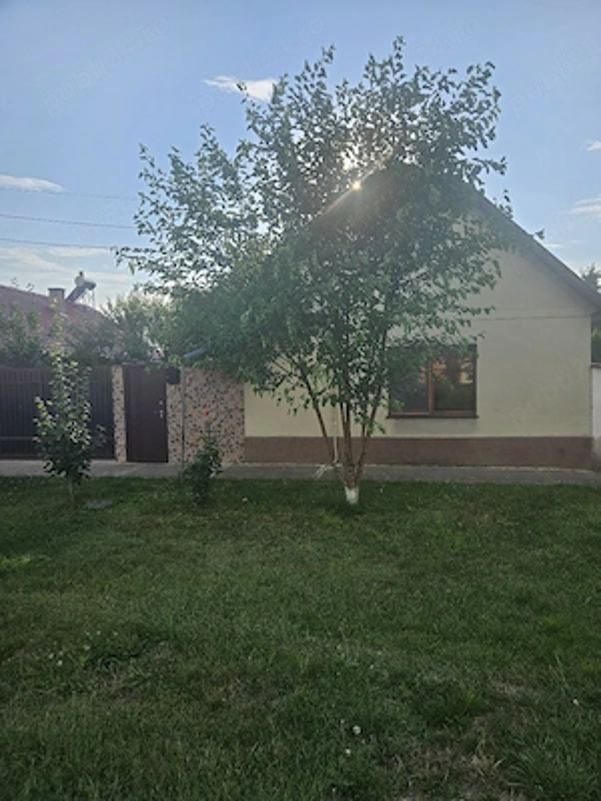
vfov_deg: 73.9
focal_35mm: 23
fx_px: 532
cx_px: 300
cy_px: 400
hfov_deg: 58.9
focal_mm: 5.4
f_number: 1.8
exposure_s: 1/2000
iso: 25
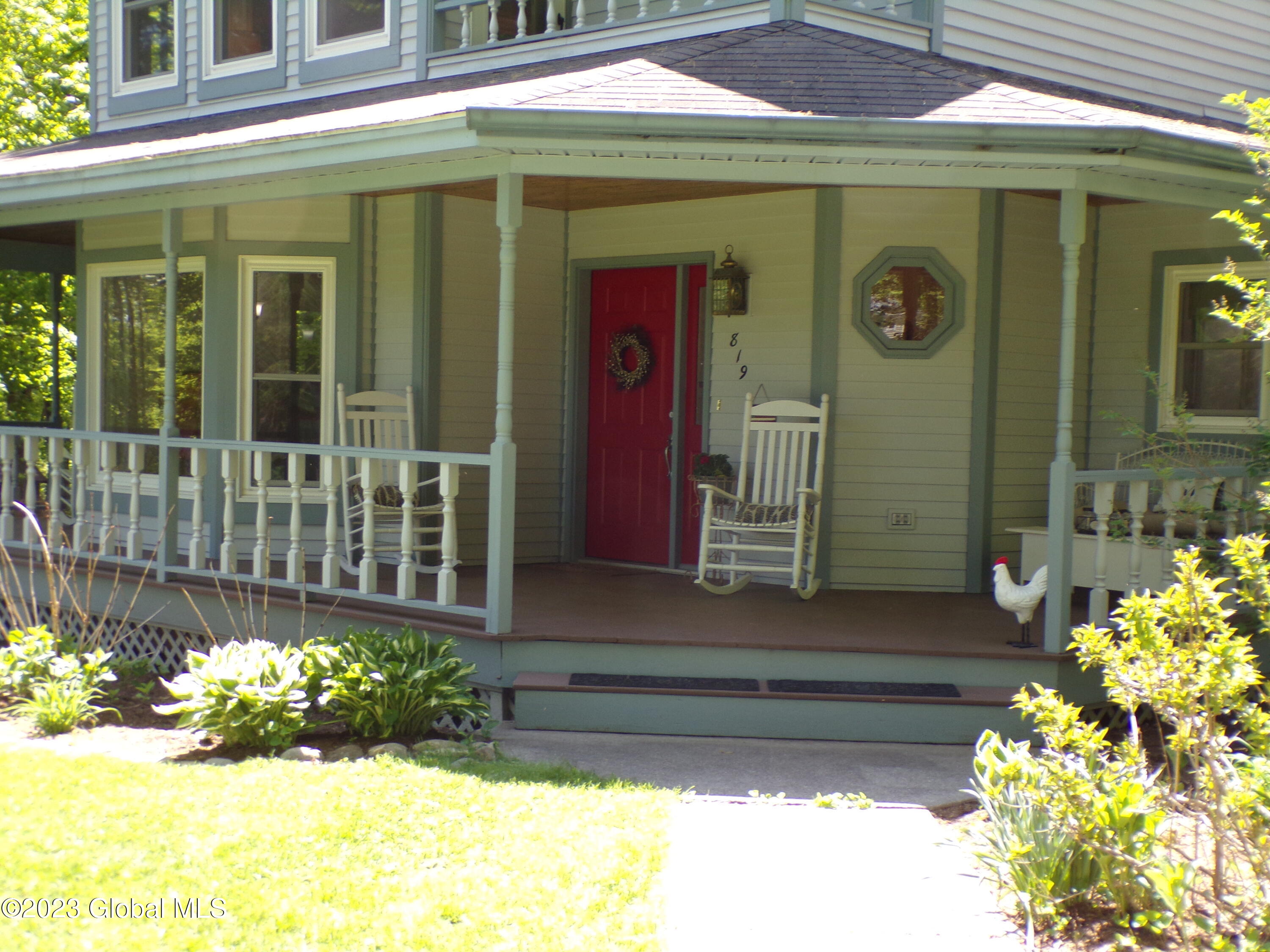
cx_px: 635
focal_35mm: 49
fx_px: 1798
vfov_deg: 29.7
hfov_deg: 38.9
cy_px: 476
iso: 80
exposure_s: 1/110
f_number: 3.5
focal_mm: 8.7
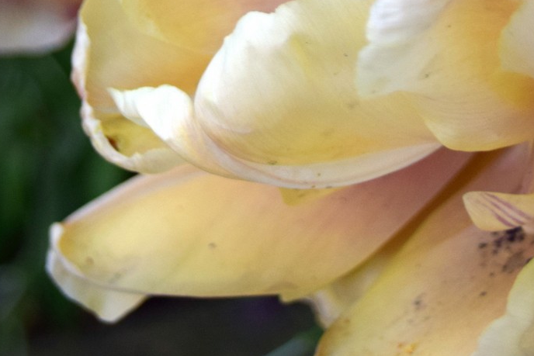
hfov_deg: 11.5
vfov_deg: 7.6
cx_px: 256
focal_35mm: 179
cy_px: -157
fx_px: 2656
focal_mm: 38
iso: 400
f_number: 4.2
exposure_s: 1/60
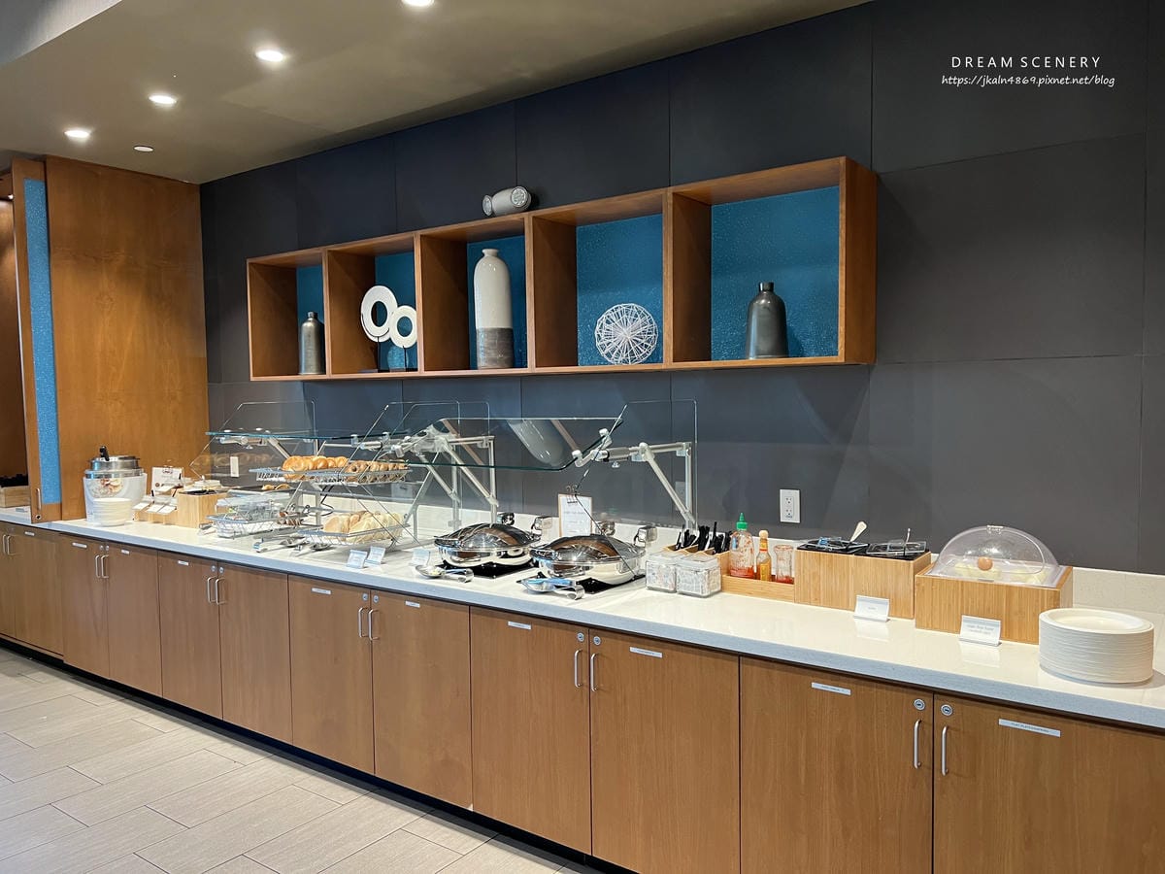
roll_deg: +0.6
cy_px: 437
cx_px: 582
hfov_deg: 67.3
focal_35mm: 26
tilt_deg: -3.0
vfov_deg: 53.1
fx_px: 875
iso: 125
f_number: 1.5
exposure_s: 1/60
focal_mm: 5.7
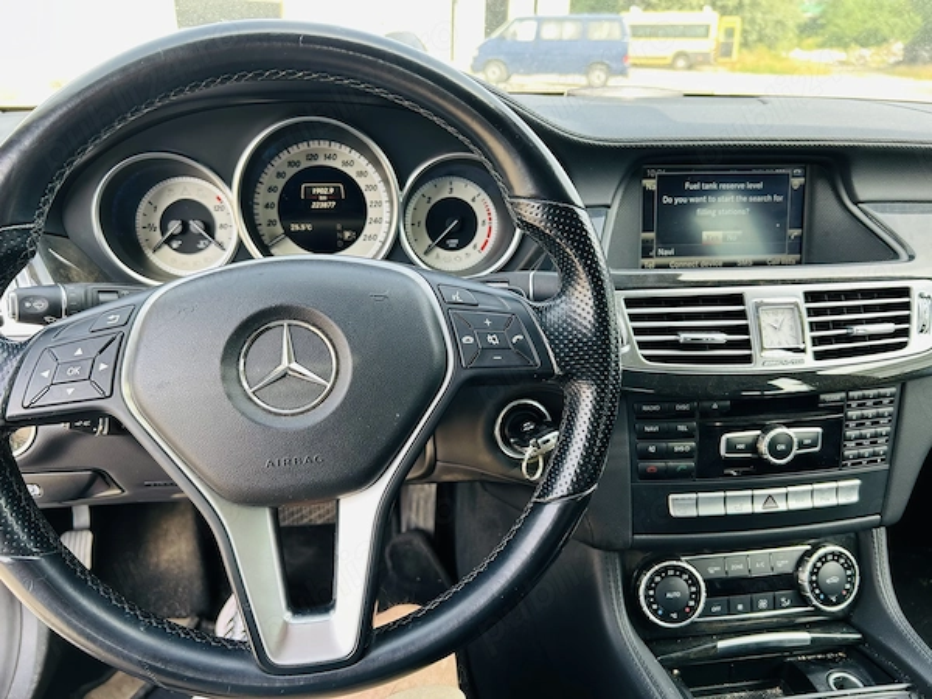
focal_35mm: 26
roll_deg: -2.0
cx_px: 466
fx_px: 700
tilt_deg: -24.0
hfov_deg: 67.3
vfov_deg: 53.1
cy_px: 350
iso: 40
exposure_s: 1/121
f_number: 1.5
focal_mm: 5.7
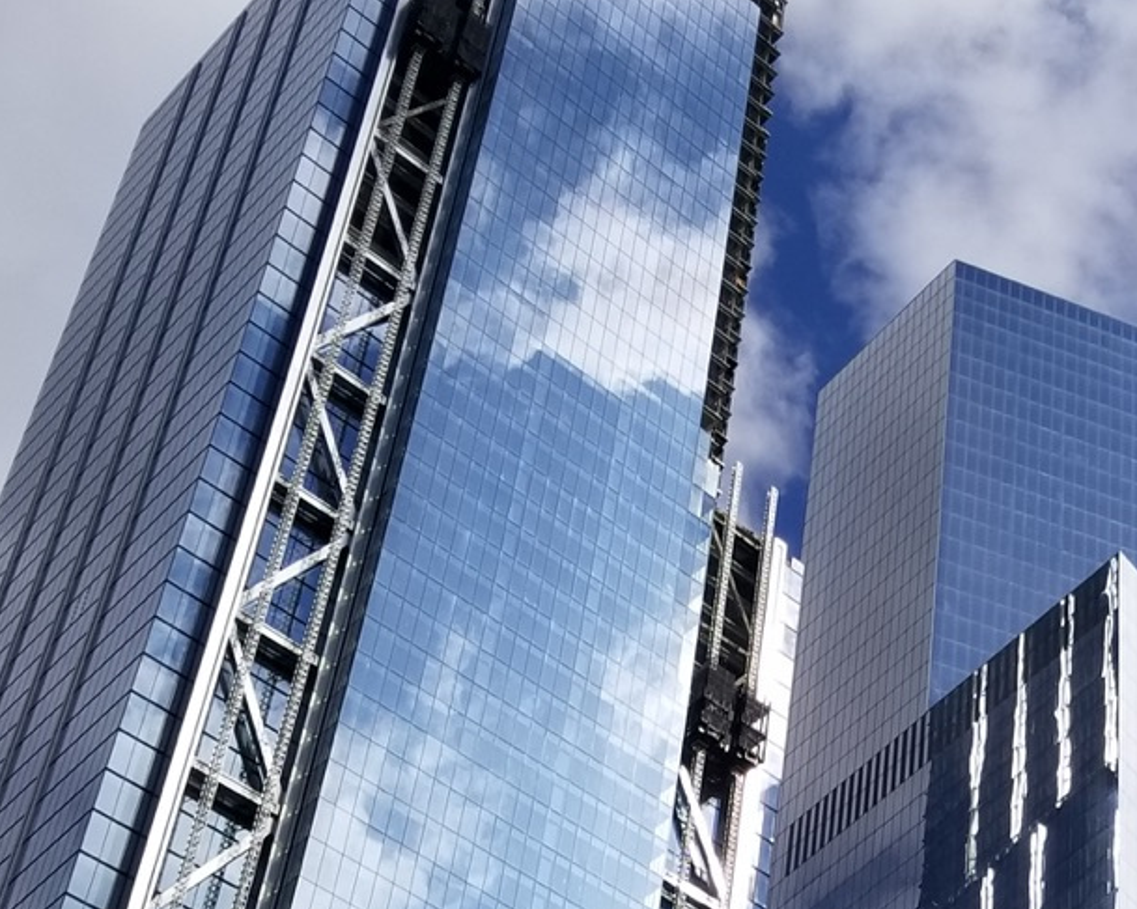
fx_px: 2523
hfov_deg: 24.5
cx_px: 1057
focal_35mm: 75
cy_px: 972
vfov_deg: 19.6
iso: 50
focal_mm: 4.25
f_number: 1.7
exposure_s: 1/6250
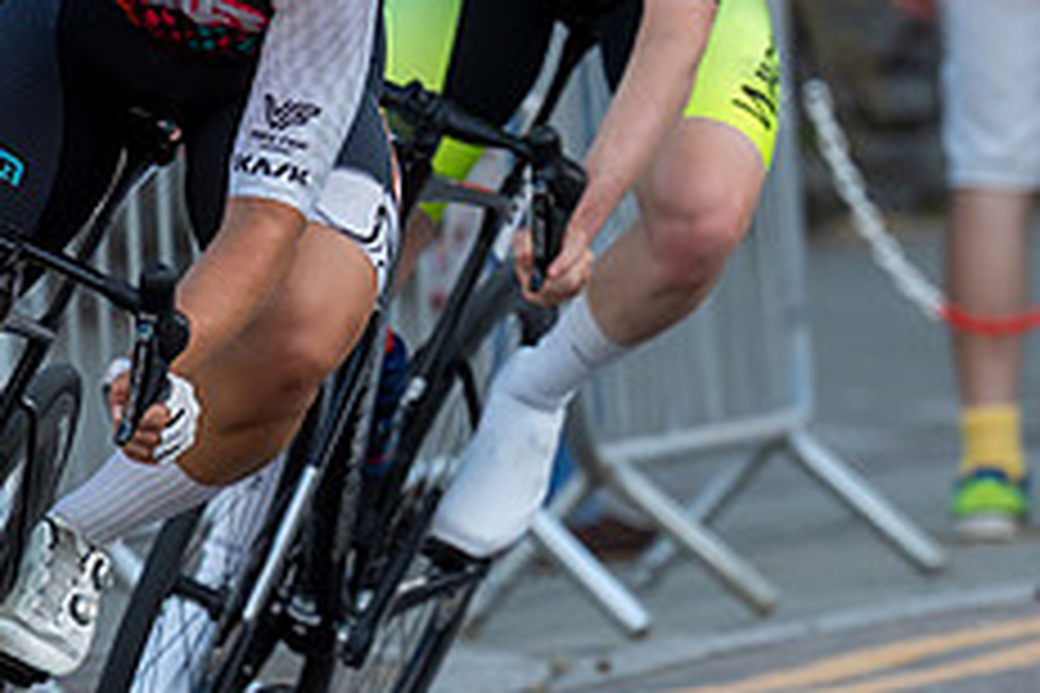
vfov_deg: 1.9
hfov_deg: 2.9
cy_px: 2
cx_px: 43
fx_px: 20798
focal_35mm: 720
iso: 500
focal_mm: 165
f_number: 3.2
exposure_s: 1/800
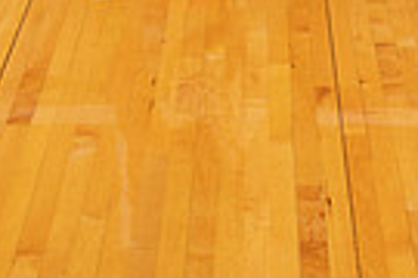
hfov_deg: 16.1
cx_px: 248
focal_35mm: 127
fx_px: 1474
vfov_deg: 9.6
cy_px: -374
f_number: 7.1
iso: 320
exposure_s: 1/320
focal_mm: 38
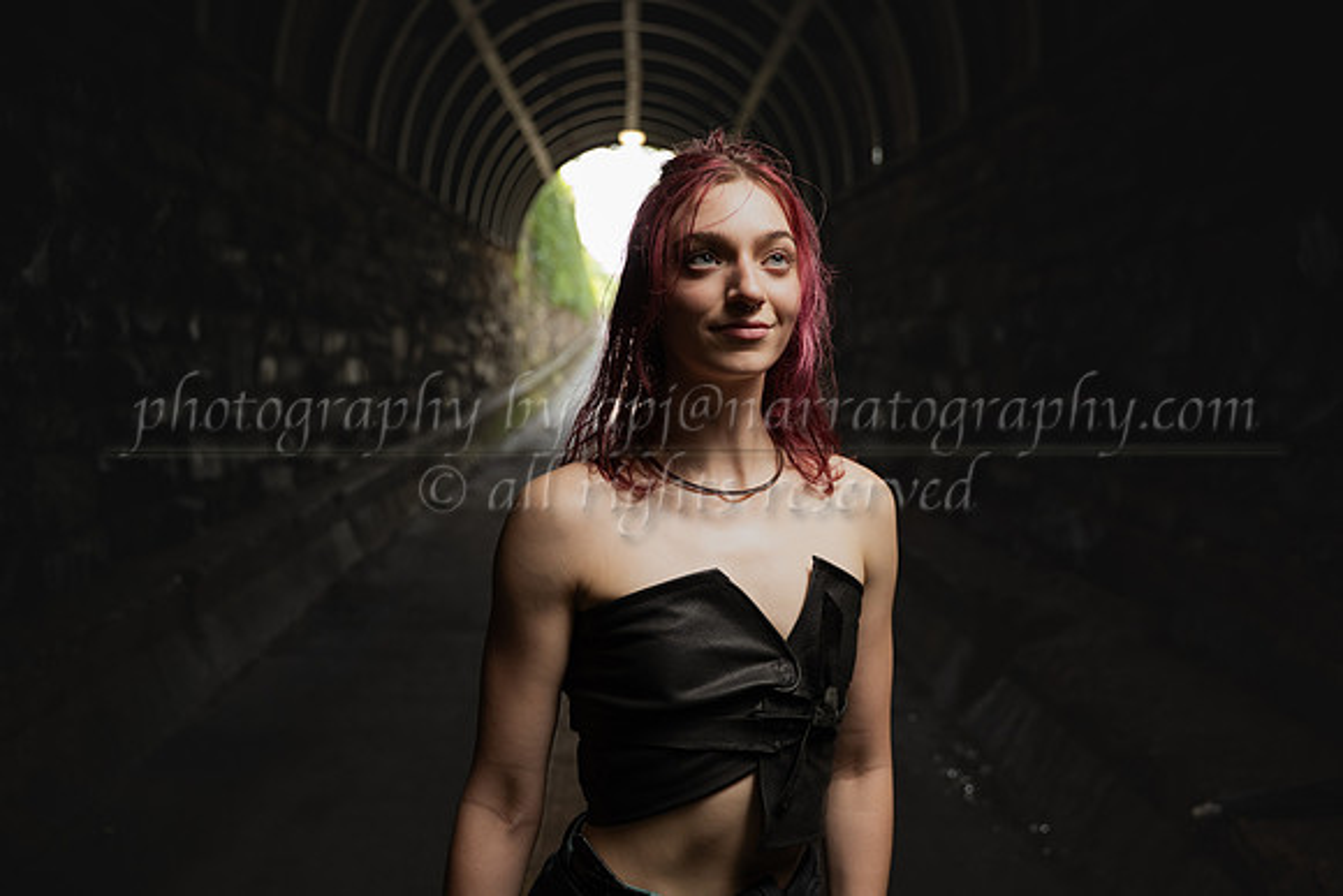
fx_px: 1101
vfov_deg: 44.3
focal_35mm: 30
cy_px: 448
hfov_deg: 62.8
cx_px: 672
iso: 400
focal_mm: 29.5
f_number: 2.8
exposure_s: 1/400
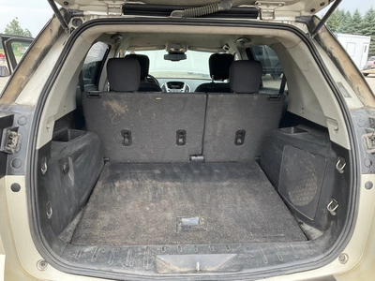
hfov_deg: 61.7
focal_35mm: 29
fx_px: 314
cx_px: 188
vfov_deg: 48.2
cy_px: 140
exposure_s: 1/159
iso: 32
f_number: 1.8
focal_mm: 3
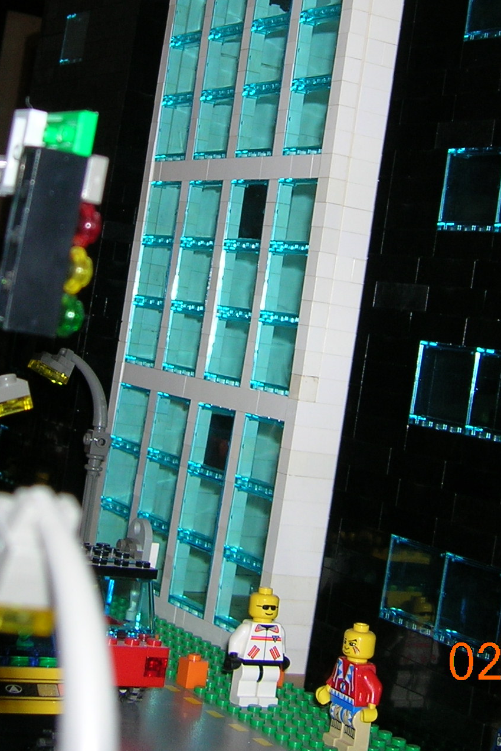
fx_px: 1502
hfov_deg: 18.9
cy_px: 208
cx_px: 228
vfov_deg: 27.8
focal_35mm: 72
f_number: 2.9
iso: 50
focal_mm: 5.7
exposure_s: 1/60.1
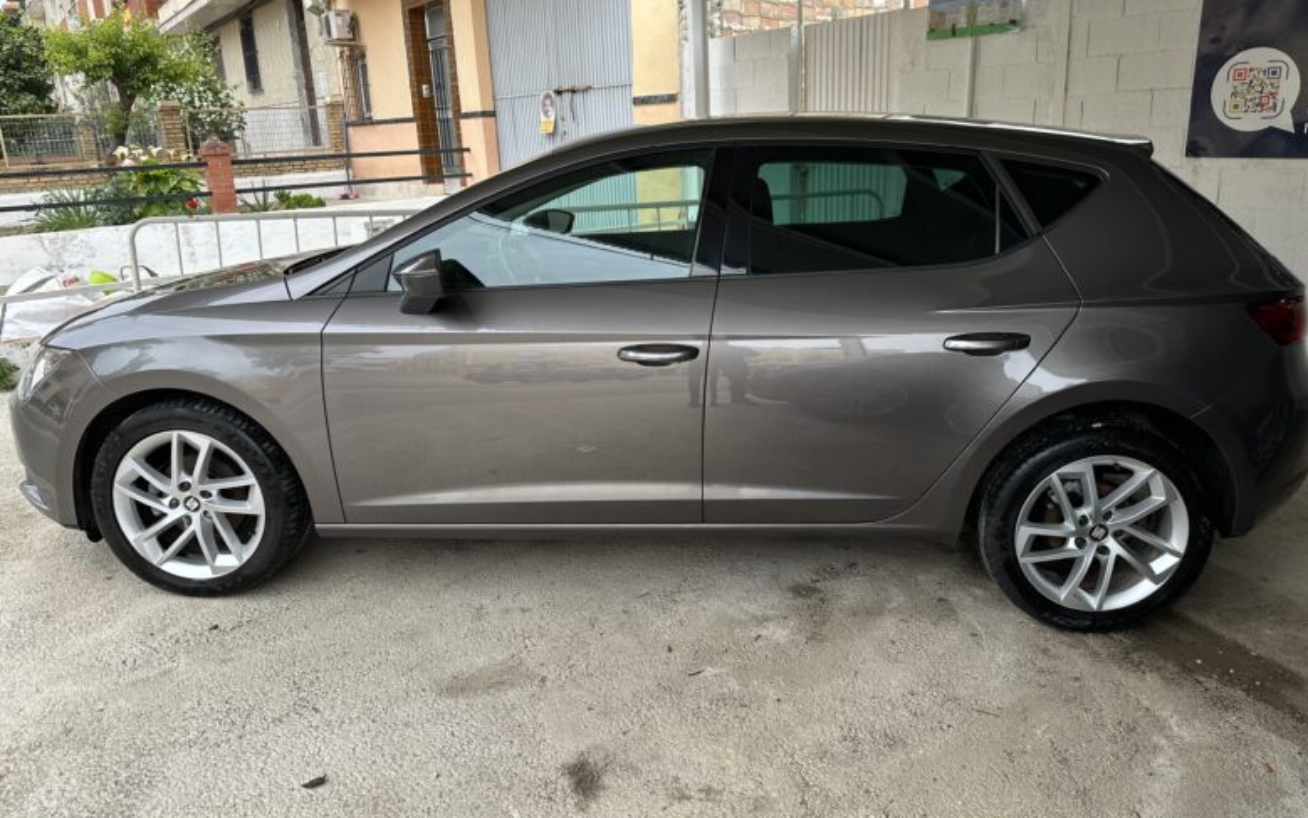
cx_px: 663
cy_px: 377
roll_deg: +2.9
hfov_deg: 70.4
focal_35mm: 26
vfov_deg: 47.6
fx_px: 927
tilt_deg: -15.7
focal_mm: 6.86
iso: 64
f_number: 1.78
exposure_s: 1/168
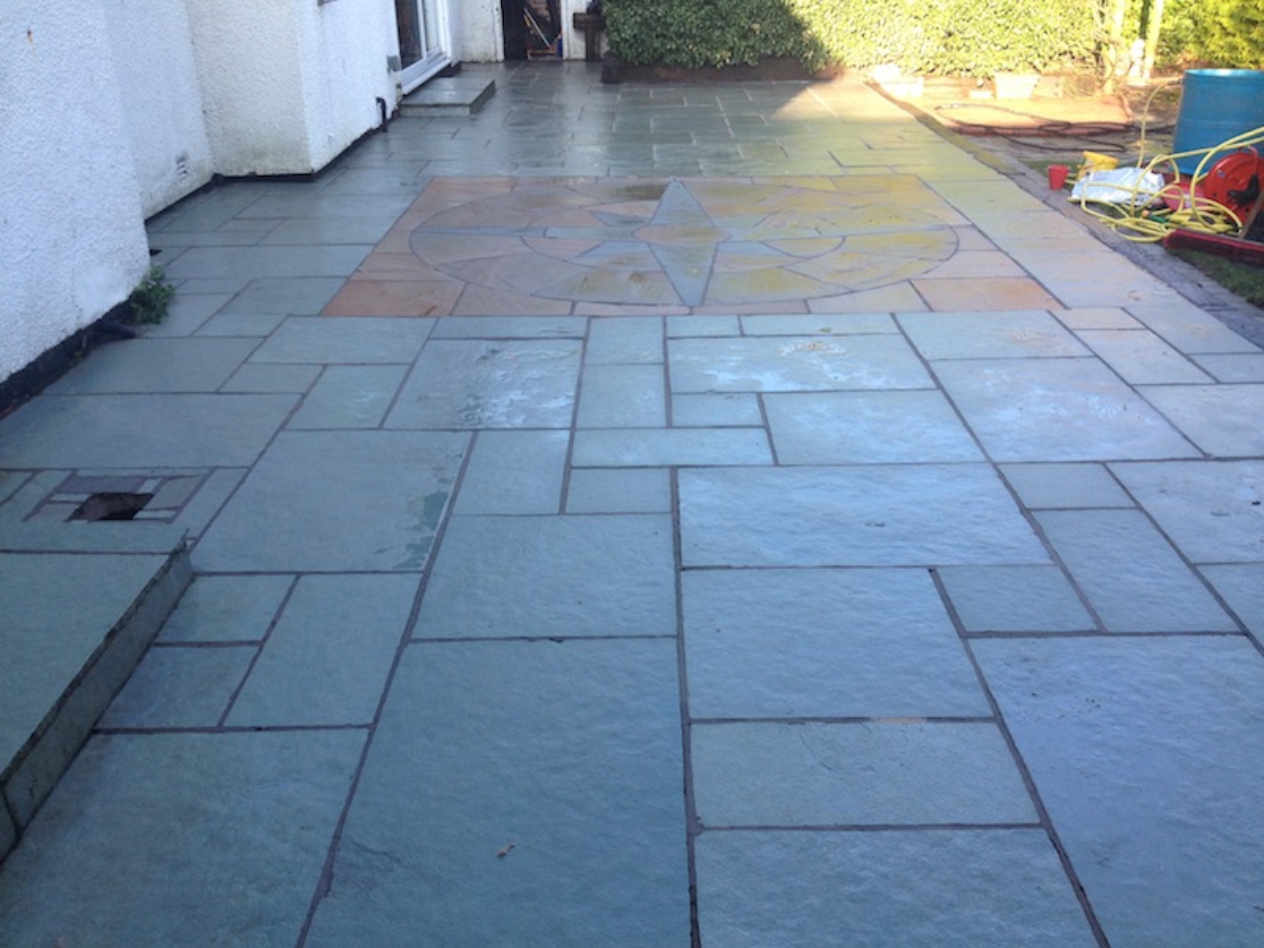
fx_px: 1278
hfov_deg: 52.6
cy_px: 474
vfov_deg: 40.7
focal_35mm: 35
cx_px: 632
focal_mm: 4.28
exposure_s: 1/169
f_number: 2.4
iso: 50
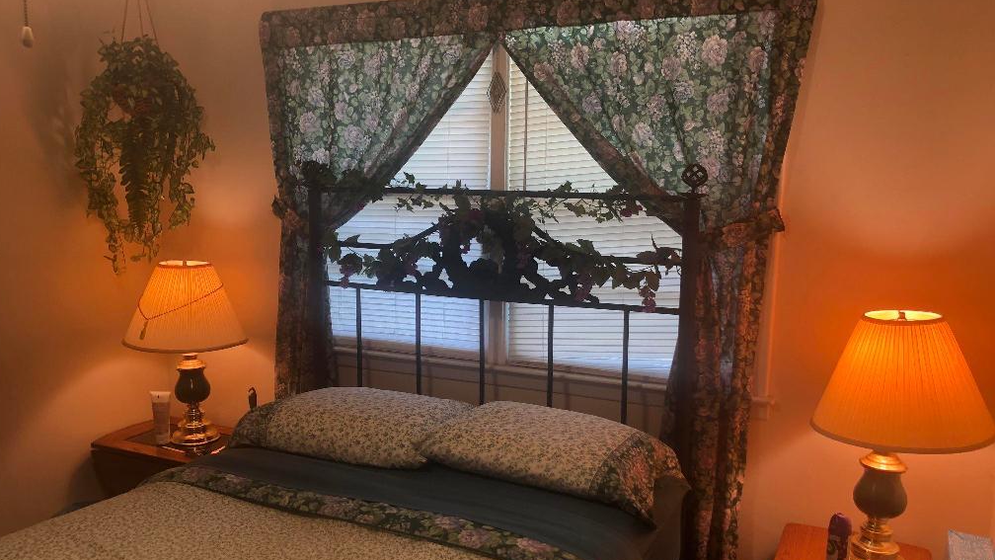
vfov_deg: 37.7
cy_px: 321
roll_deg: -0.3
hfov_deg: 62.6
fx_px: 818
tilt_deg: -11.0
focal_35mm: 31
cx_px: 491
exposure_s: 1/120
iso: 160
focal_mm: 3.99
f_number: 1.8
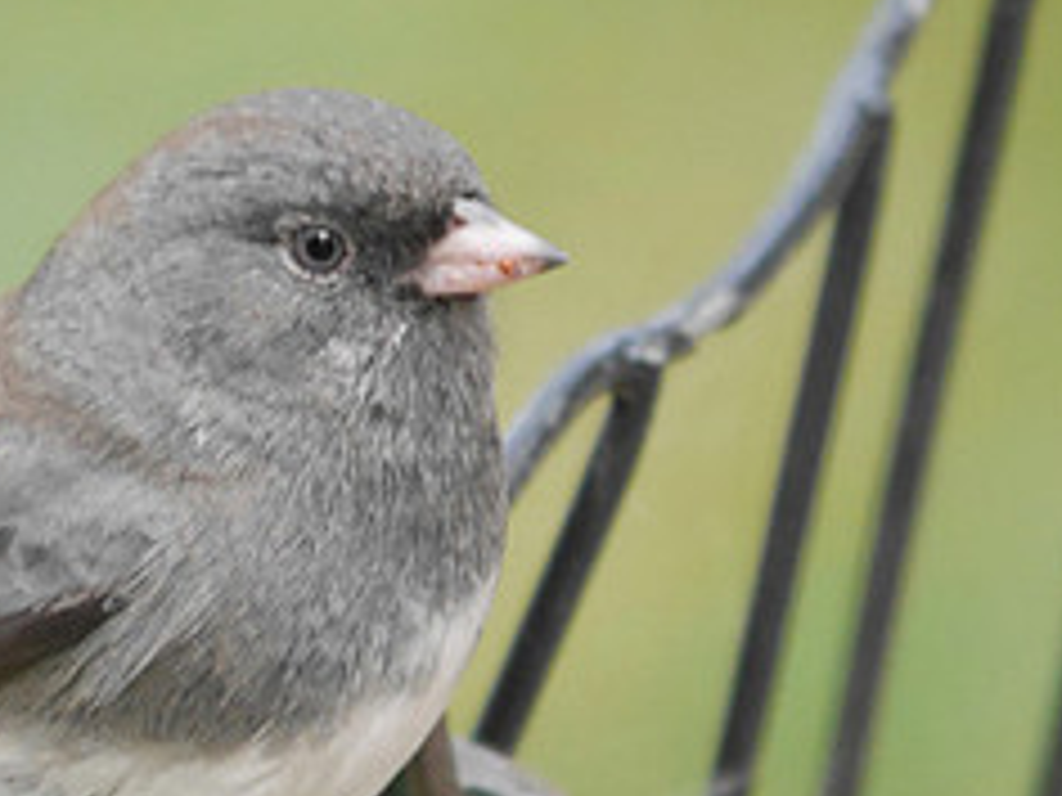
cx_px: 90
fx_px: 45191
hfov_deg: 1.3
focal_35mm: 1473
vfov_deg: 1.0
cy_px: 641
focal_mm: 300
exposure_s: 1/400
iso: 1250
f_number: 5.6
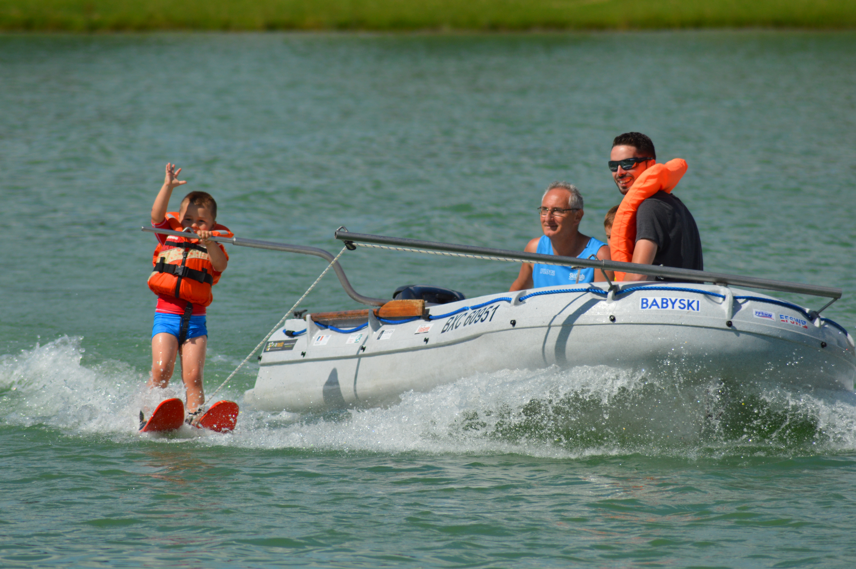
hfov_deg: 4.6
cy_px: 284
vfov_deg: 3.0
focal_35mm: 450
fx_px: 10690
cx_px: 428
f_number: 7.1
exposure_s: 1/2000
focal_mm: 300
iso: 280
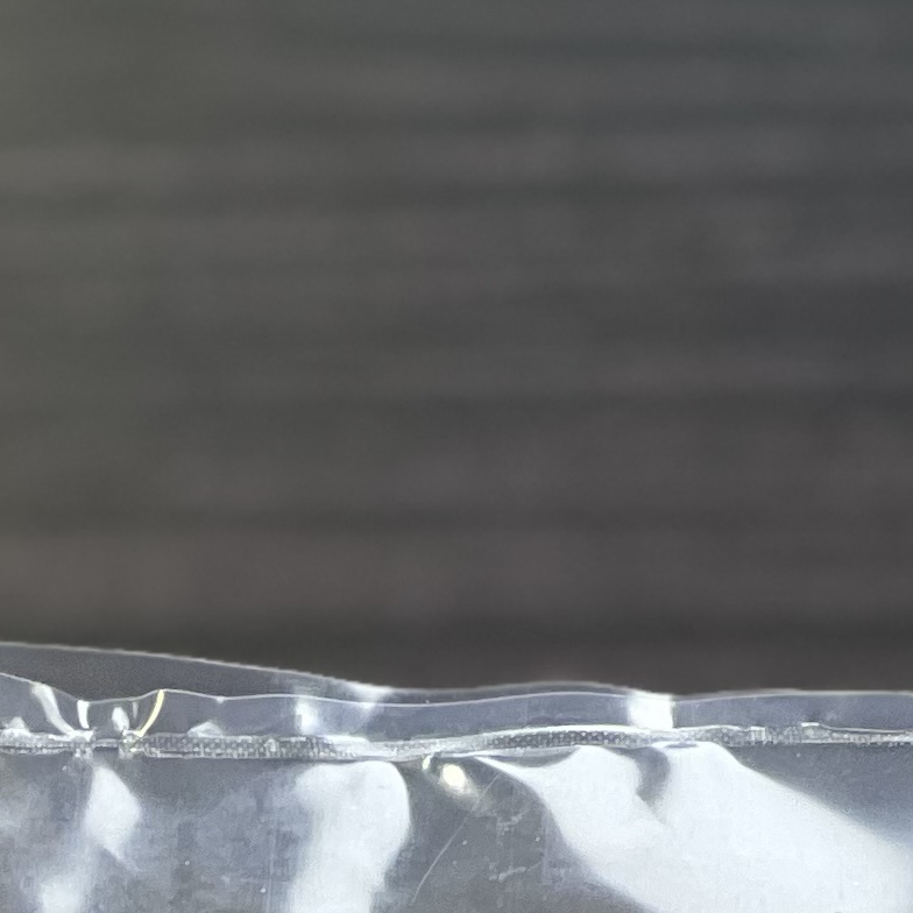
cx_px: 392
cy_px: 2263
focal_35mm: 350
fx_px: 10444
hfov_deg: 5.0
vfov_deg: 4.9
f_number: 2.8
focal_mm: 9
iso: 64
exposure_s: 1/100
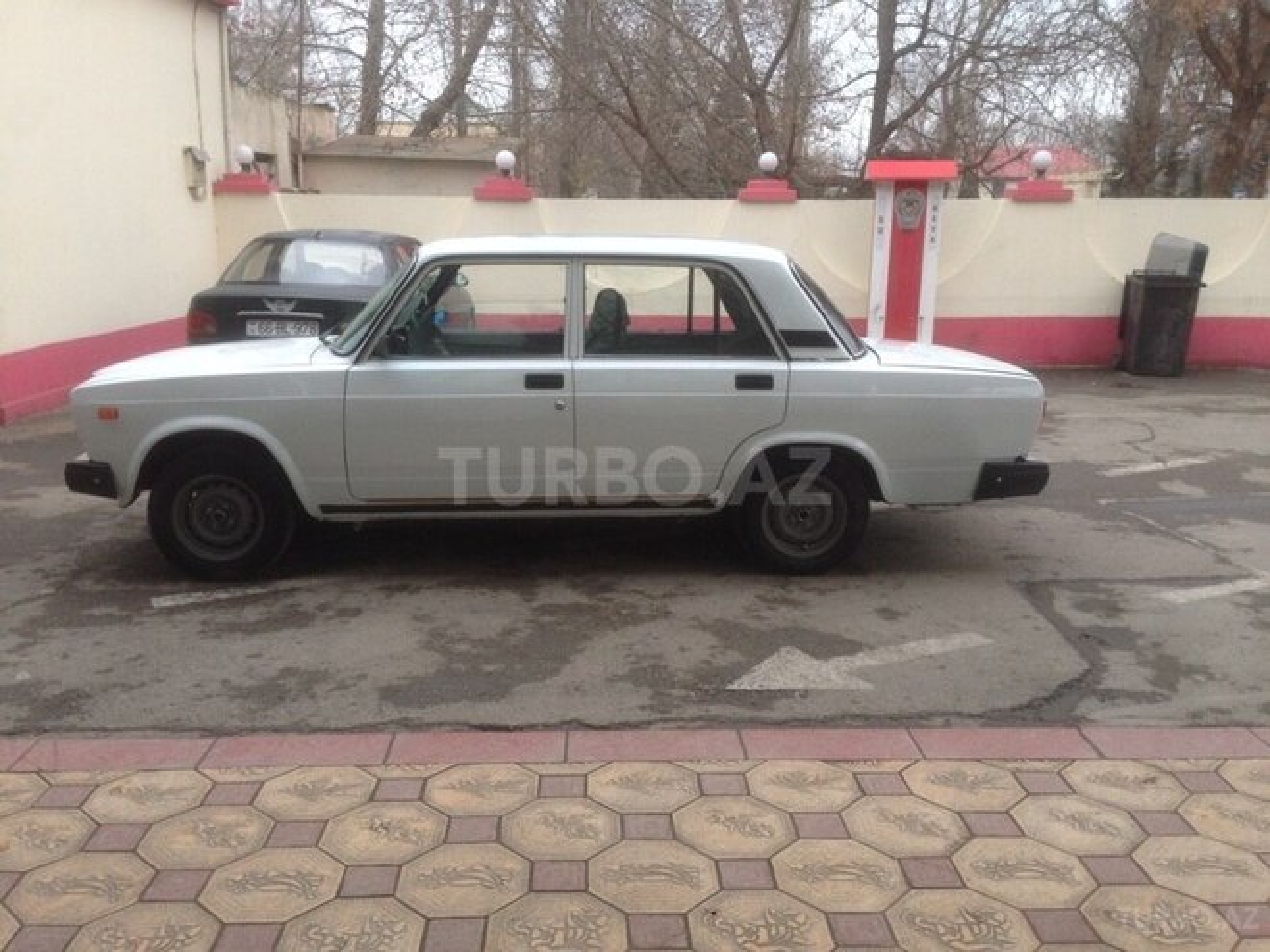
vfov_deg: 42.9
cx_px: 635
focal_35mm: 33
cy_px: 476
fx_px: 1211
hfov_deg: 55.4
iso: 80
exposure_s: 1/120
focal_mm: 4.12
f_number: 2.4
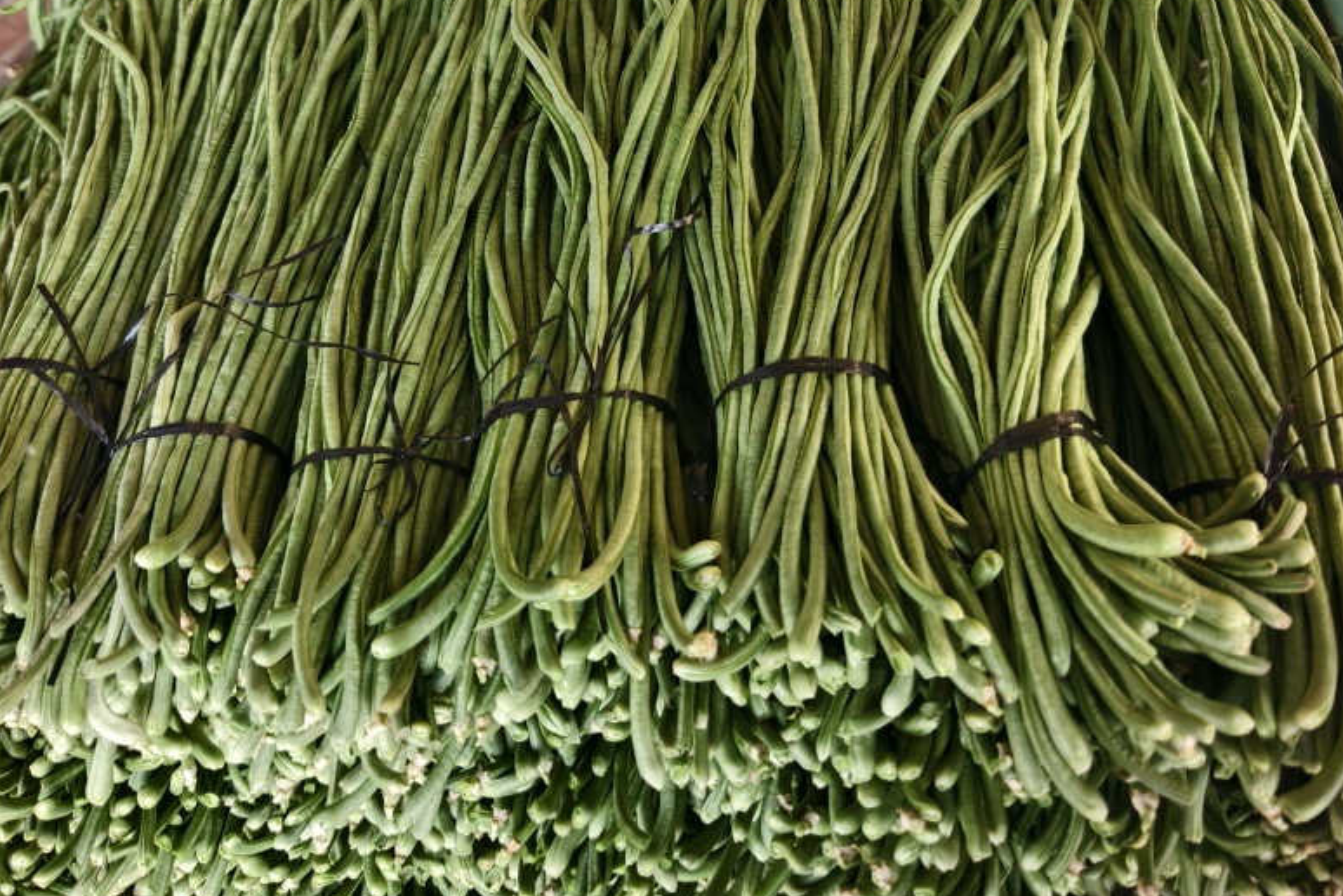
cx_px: 652
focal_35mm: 33
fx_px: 1231
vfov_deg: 37.7
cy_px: 109
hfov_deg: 57.2
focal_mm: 8.67
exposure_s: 1/100
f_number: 1.75
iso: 188
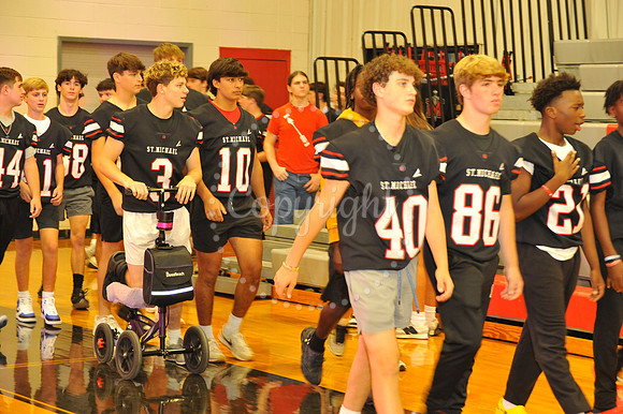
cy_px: 207
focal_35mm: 92
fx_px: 1591
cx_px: 312
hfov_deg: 22.2
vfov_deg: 14.8
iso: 2500
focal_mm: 92
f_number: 6.3
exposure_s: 1/50
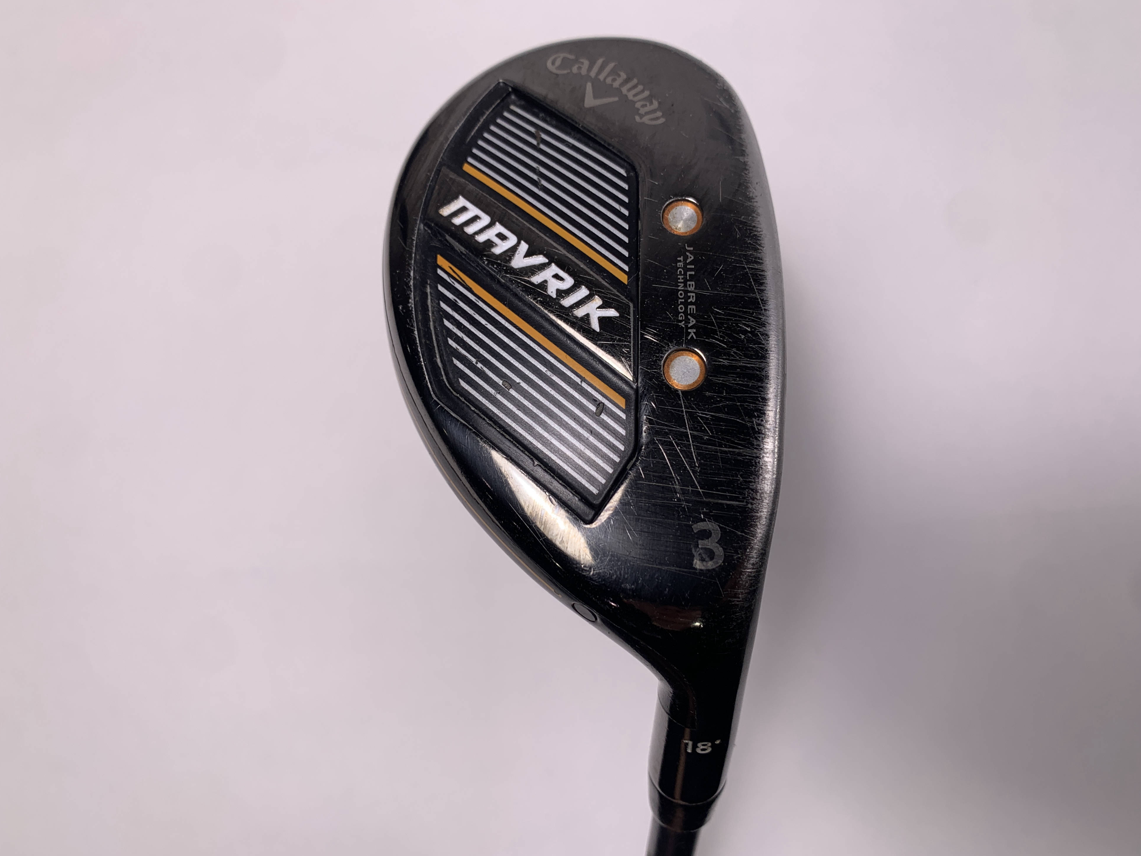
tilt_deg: -83.3
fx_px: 890
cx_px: 560
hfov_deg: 65.3
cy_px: 435
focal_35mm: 27
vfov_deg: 51.3
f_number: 1.8
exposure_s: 1/232
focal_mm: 4.25
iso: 25
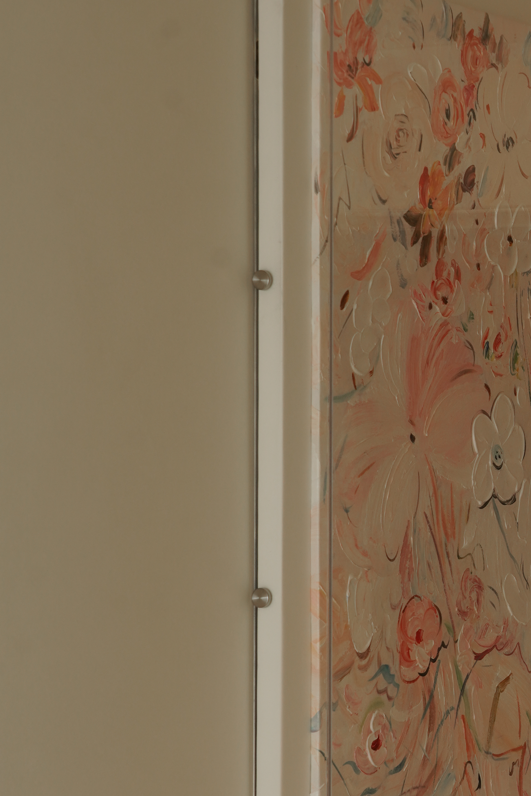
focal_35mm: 137
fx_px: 3030
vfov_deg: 14.9
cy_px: 519
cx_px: 586
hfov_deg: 9.9
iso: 320
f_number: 8
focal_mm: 60
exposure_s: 1/30
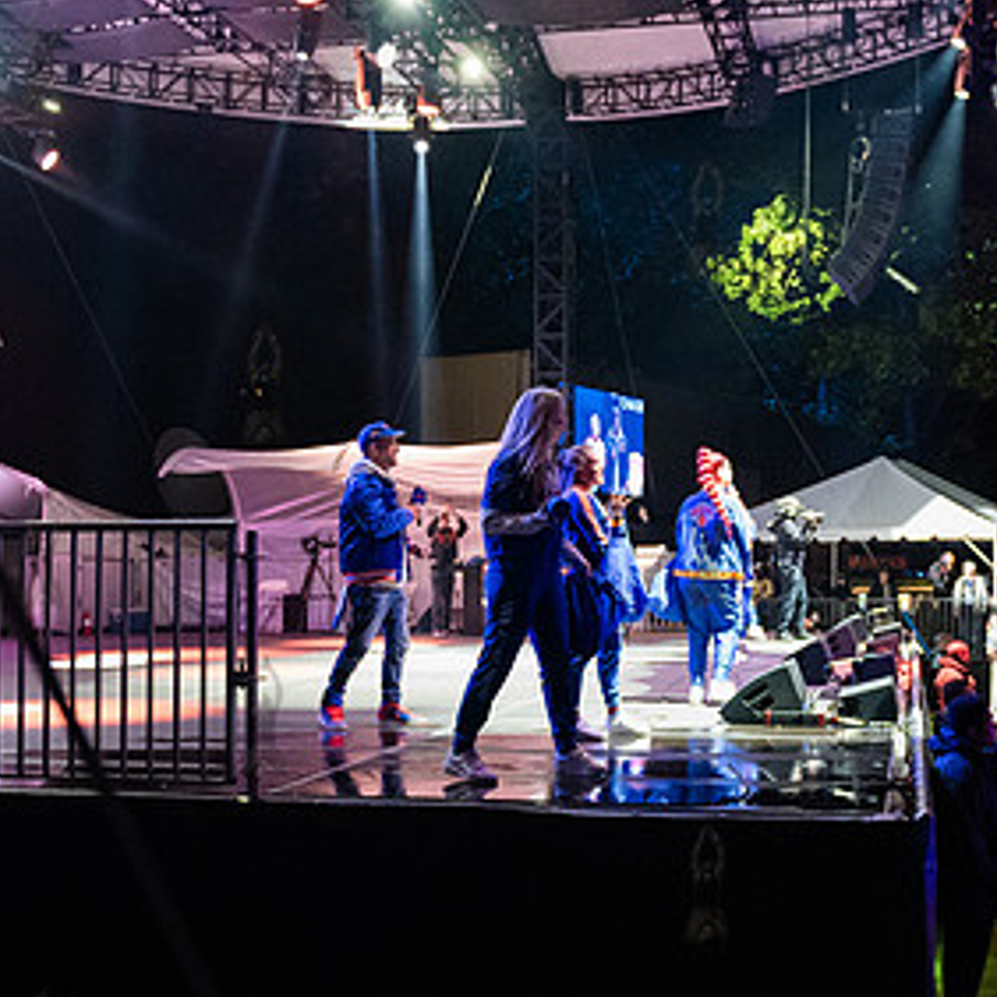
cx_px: 616
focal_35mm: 46
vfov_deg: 36.8
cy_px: 537
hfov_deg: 36.6
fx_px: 1499
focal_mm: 24
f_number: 2.8
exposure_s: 1/250
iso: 6400
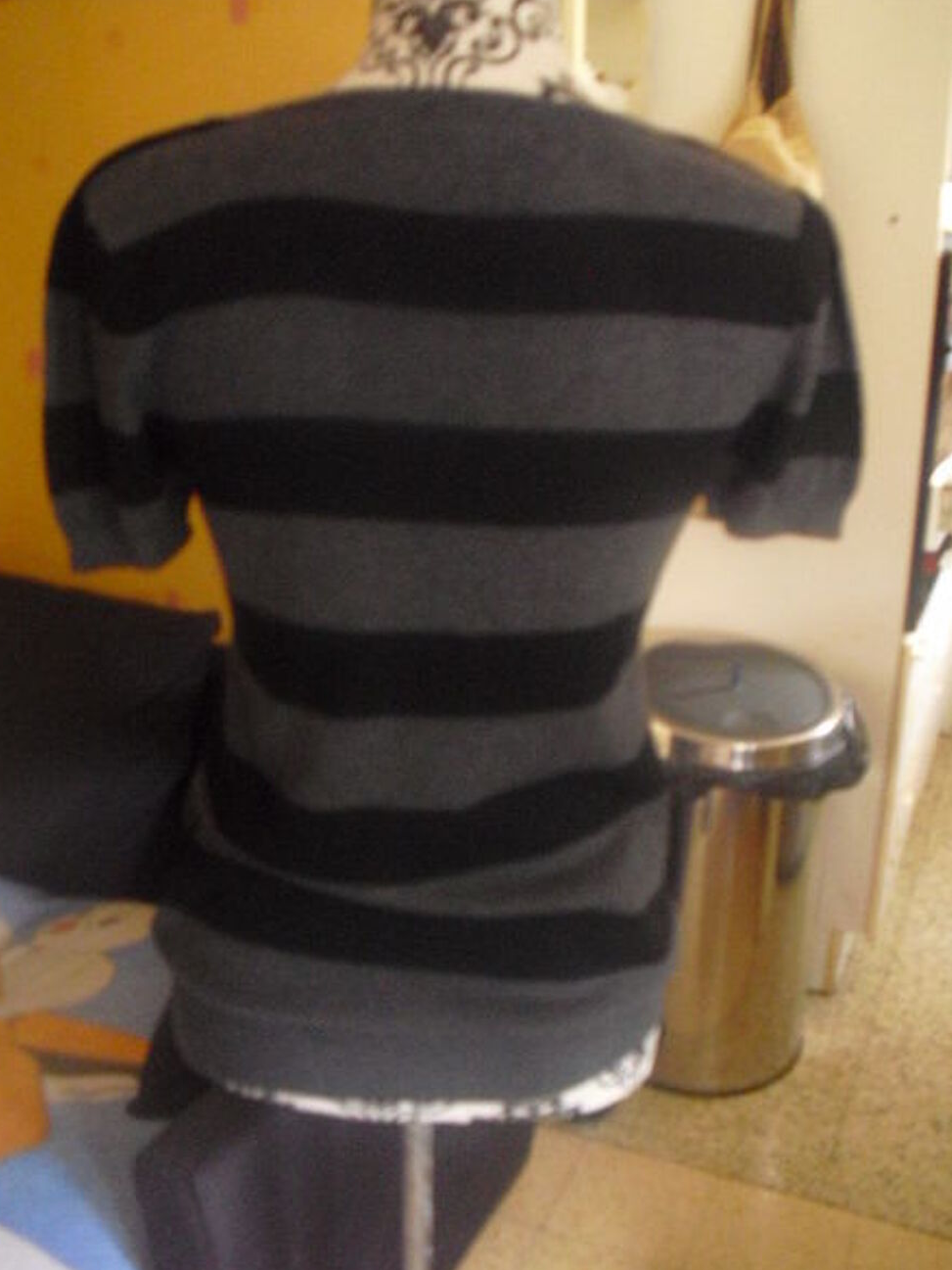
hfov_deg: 38.7
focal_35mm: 37
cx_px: 469
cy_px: 644
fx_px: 1357
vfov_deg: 50.1
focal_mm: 6.3
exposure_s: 1/8
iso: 800
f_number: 3.1
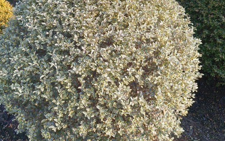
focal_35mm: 41
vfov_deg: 31.0
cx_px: 102
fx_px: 252
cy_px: 43
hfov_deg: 48.1
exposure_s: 1/823
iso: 80
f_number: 1.8
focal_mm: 4.84
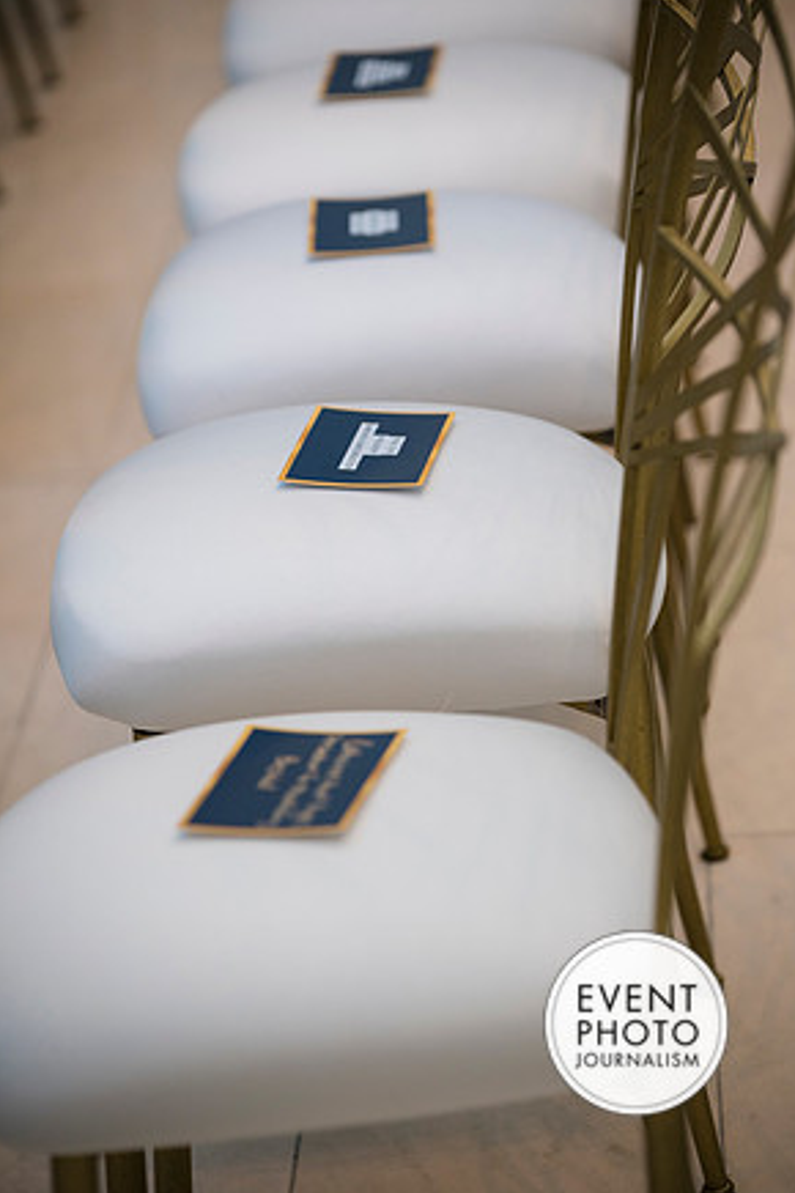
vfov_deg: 16.7
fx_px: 4074
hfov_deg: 11.1
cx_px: 406
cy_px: 584
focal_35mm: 123
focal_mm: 119
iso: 360
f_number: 2.8
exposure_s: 1/160
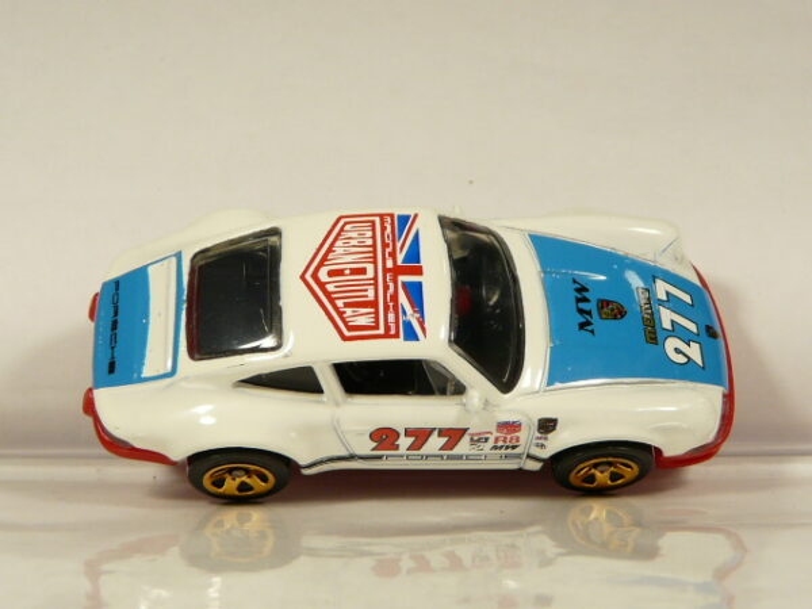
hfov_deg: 29.8
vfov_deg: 22.6
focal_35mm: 65
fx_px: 1525
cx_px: 406
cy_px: 304
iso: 100
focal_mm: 6.7
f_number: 3.2
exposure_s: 1/100
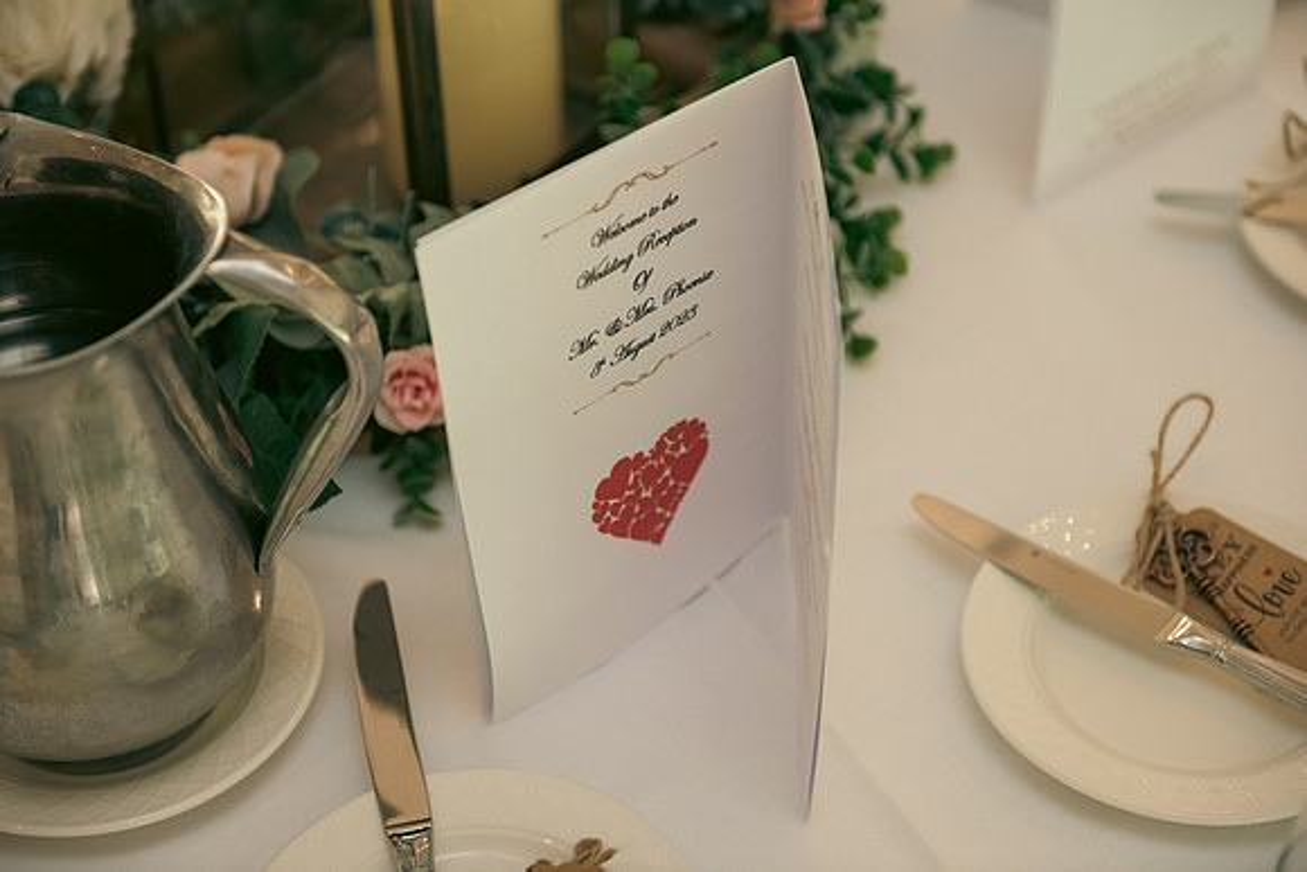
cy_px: 436
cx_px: 654
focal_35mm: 70
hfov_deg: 28.8
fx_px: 2542
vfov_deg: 19.5
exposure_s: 1/160
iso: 800
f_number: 3.5
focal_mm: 70
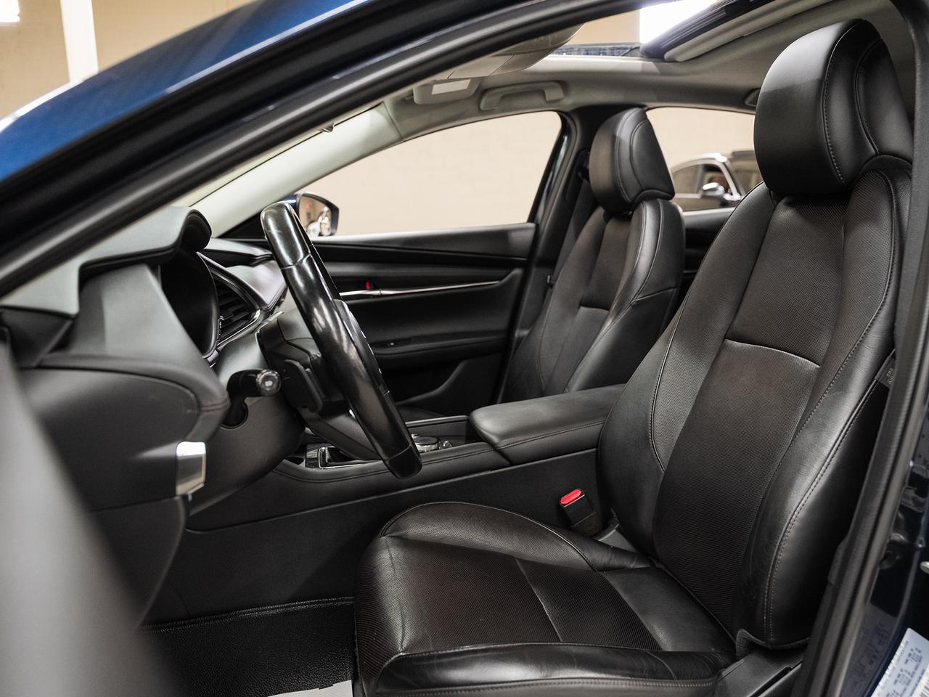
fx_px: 735
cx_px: 541
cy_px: 356
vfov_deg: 50.7
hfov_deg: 64.2
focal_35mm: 27
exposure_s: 1/40
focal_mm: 24
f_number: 3.5
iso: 1000
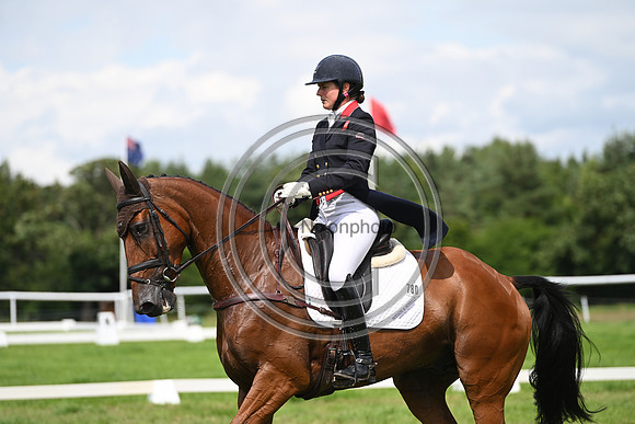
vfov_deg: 6.9
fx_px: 3528
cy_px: 212
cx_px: 318
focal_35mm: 200
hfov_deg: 10.3
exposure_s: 1/1250
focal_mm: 200
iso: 180
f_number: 4.5
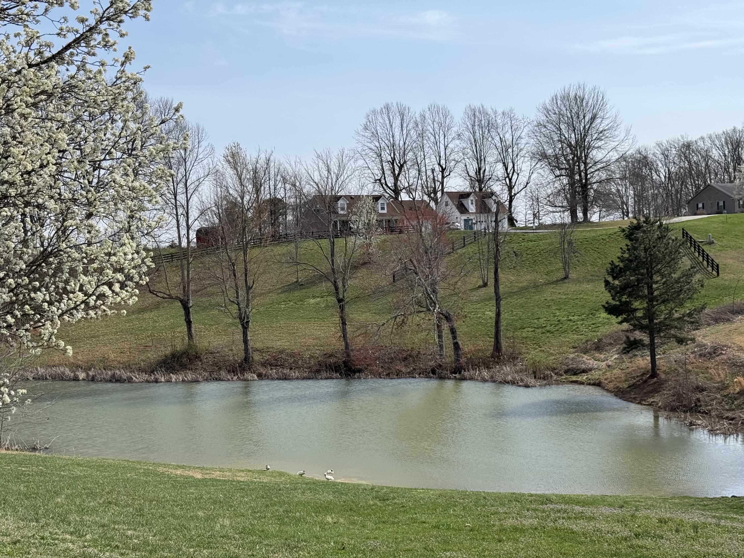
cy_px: 279
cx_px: 372
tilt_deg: -1.9
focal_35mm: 48
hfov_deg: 39.7
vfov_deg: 30.3
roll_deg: +3.8
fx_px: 1032
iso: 64
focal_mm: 6.76
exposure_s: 1/5208
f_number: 1.78
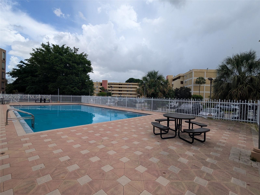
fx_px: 120
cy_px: 98
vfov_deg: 78.1
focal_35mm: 16
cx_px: 130
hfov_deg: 94.5
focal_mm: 2.35
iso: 50
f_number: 2.2
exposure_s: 1/1976
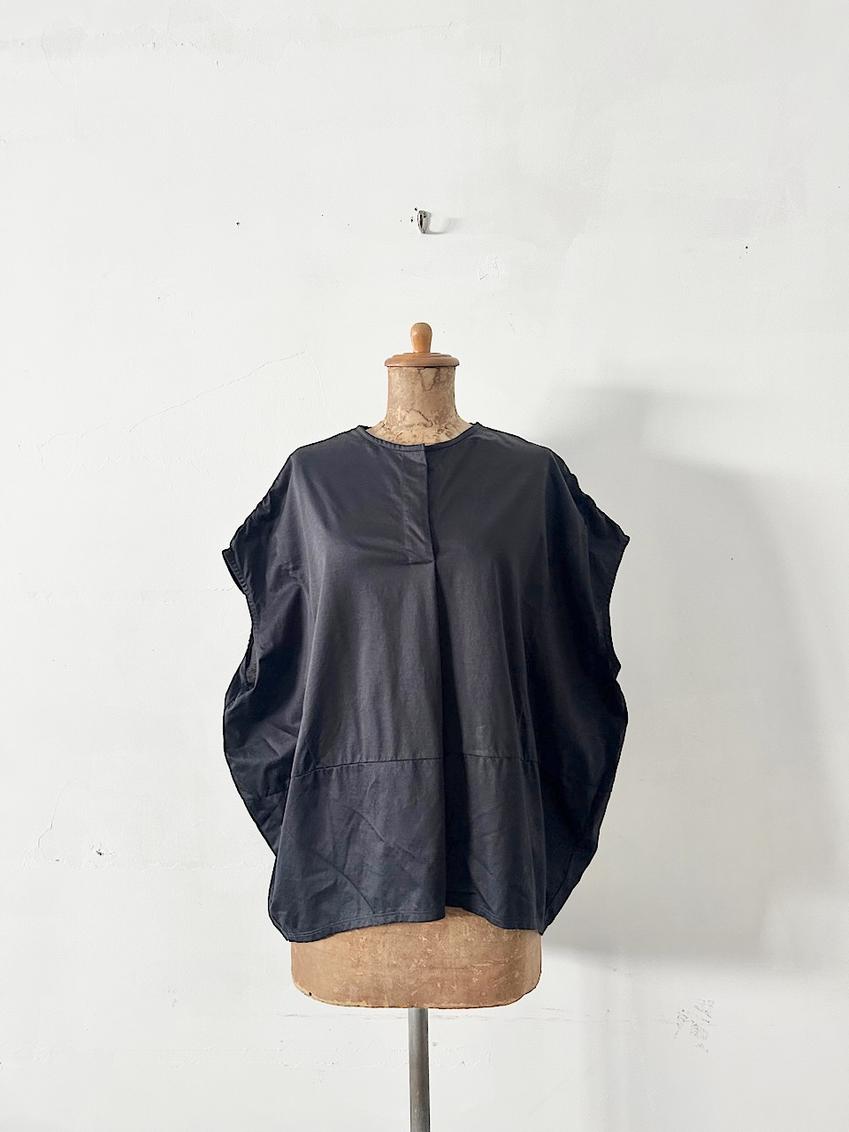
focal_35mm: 26
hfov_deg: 53.1
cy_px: 566
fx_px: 850
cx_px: 424
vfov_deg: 67.3
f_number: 1.5
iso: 125
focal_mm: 5.7
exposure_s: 1/85
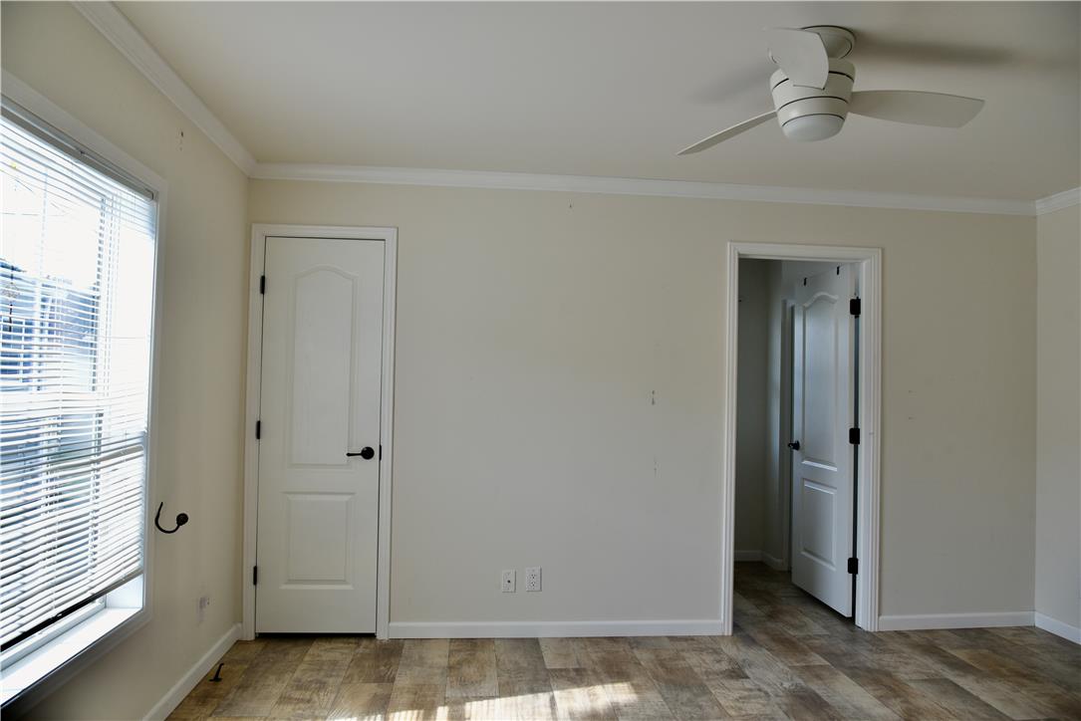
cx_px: 540
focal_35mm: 24
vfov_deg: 53.2
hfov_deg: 73.7
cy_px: 360
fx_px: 721
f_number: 6.3
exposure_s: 1/160
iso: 400
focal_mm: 24
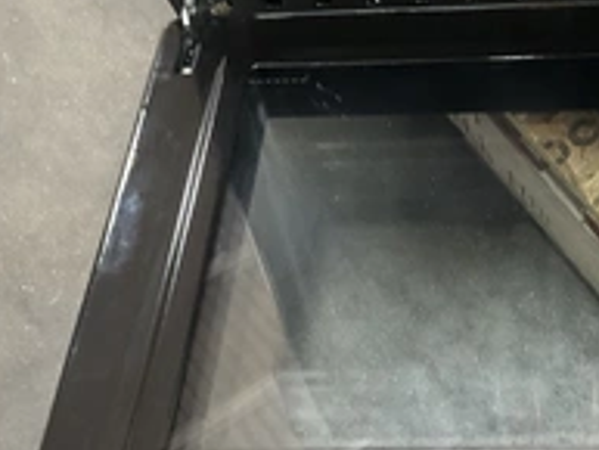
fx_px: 1039
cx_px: 528
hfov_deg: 30.9
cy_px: 301
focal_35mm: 60
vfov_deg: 24.3
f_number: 1.8
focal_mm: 3
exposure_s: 1/30
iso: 320
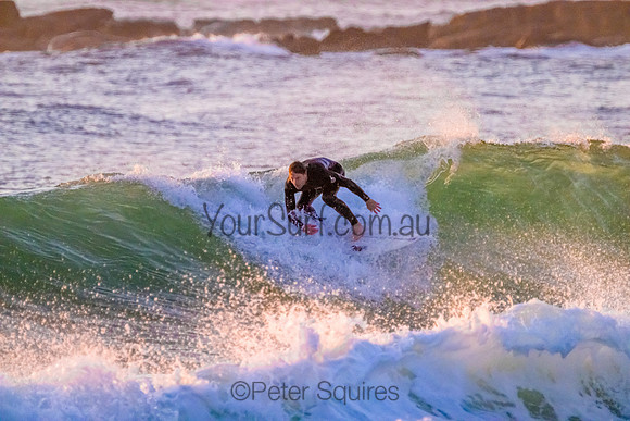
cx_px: 315
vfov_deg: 1.7
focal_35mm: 800
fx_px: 14003
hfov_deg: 2.6
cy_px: 210
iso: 9000
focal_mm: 800
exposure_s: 1/1250
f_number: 11
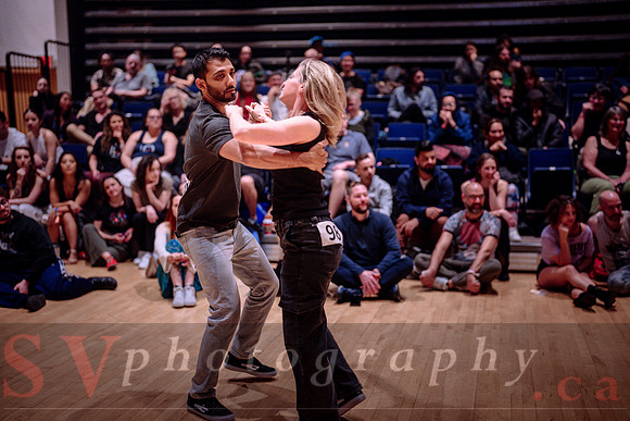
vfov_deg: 27.0
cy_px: 210
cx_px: 315
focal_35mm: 50
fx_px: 875
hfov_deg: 39.6
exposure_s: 1/250
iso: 1600
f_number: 1.4
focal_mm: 50
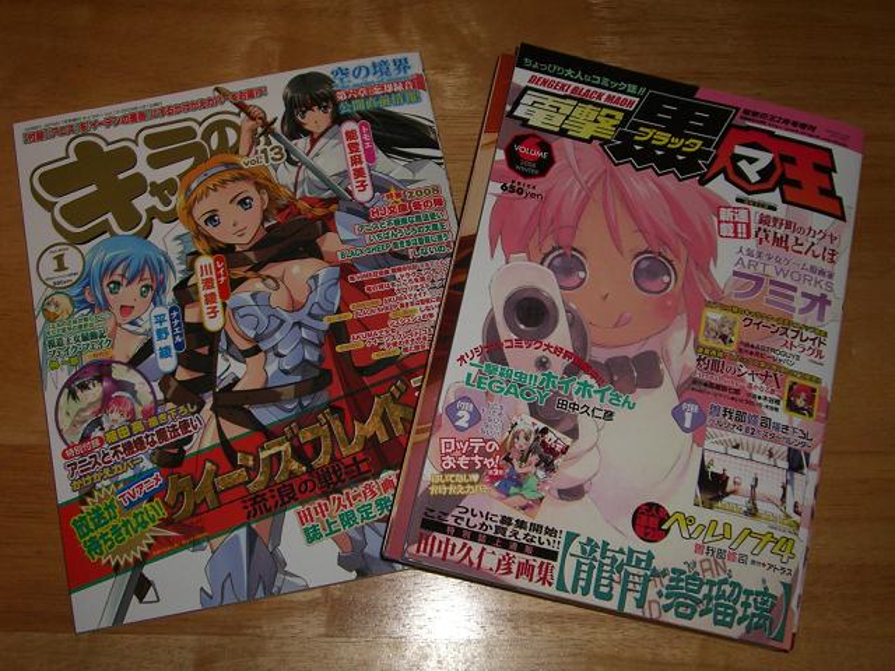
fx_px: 1215
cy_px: 336
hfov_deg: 40.4
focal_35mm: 47
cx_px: 448
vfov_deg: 30.9
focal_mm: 7.6
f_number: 3
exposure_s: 1/60
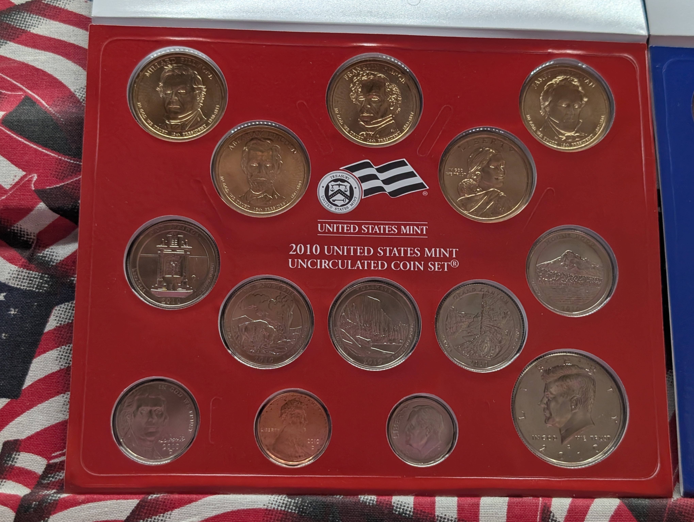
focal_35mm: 49
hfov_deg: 38.9
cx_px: 347
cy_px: 261
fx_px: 984
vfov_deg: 29.7
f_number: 1.68
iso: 39
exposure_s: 1/140
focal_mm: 6.9
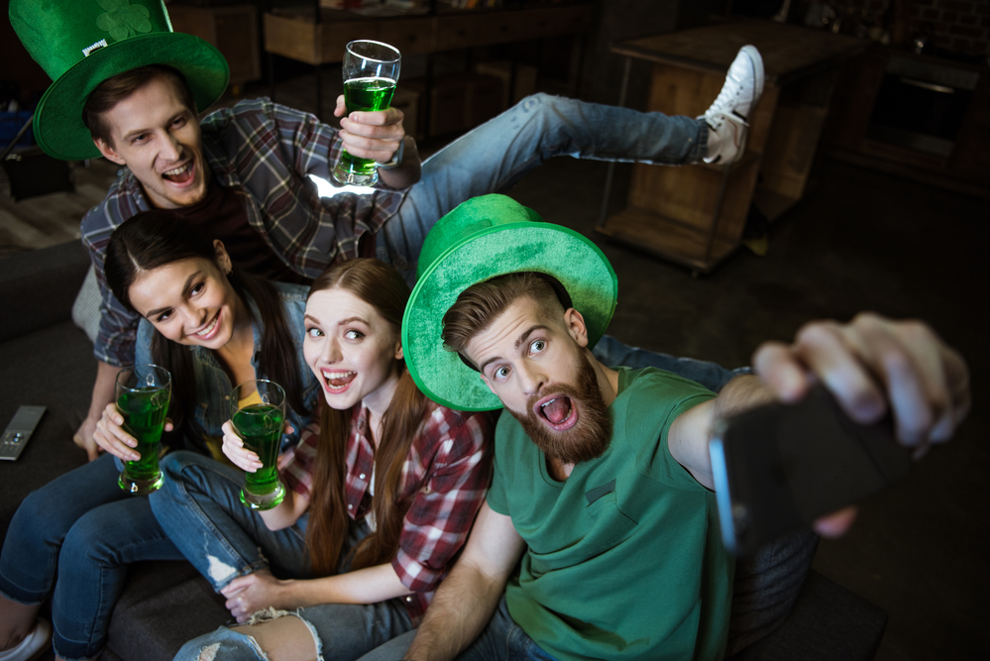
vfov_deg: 45.0
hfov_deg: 63.6
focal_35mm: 29
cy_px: 330
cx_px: 495
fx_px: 798
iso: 250
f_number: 2.8
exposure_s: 1/125
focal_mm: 29
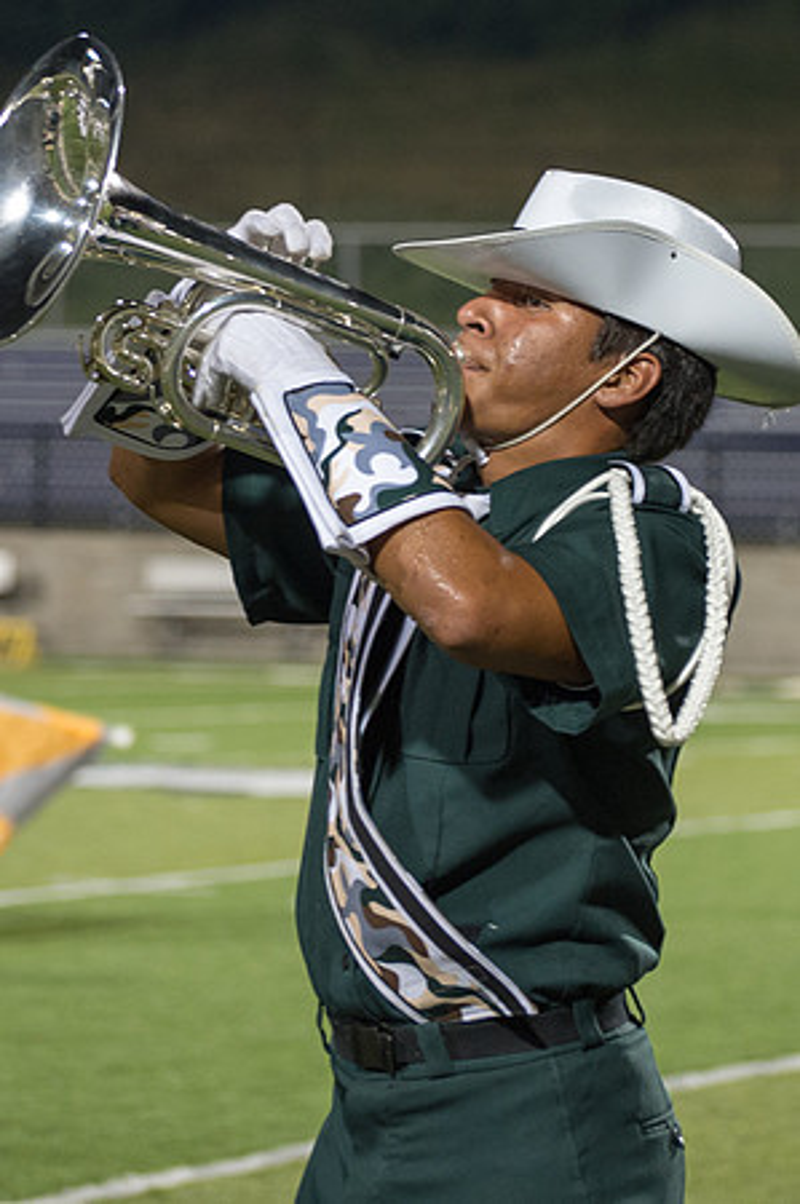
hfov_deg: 6.7
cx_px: 553
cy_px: 383
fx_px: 6875
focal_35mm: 206
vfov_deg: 10.0
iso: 1800
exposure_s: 1/160
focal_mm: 100
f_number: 4.5
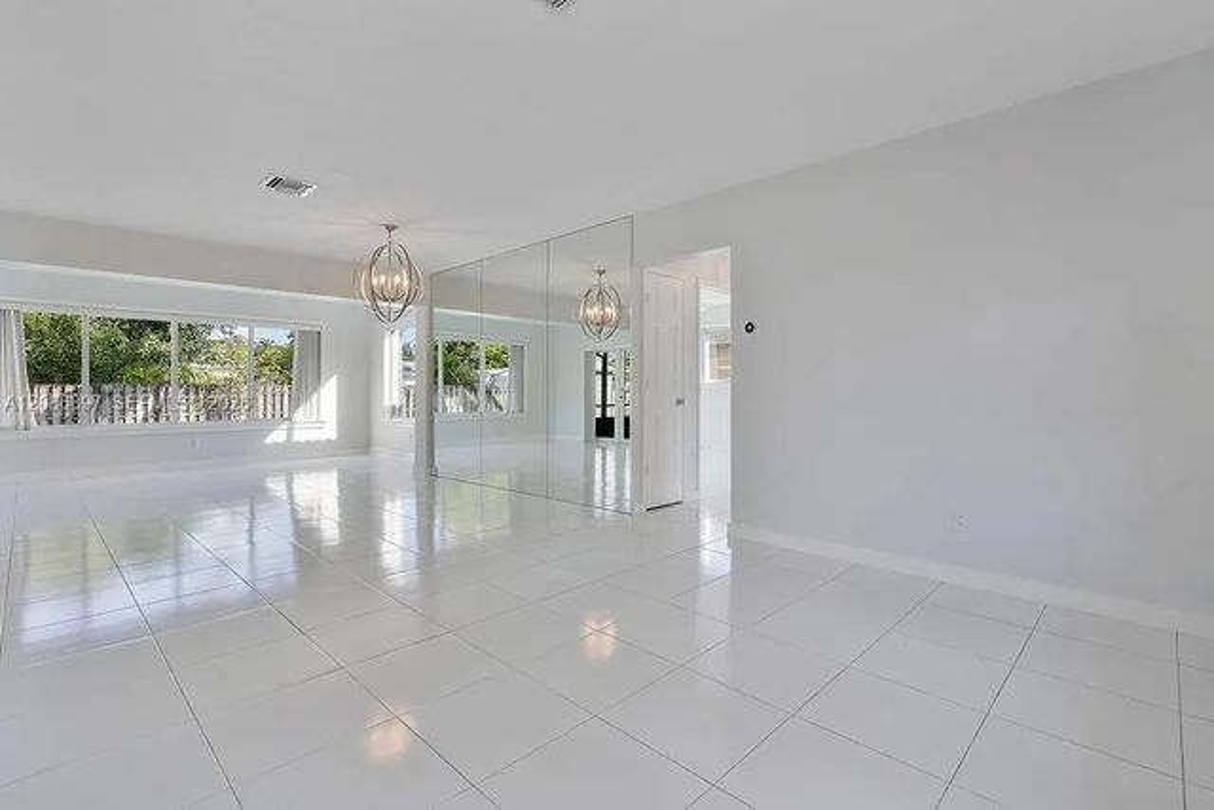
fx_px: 540
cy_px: 405
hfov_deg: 96.7
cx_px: 607
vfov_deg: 73.8
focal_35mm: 16
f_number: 9
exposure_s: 1/100
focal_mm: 16
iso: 640
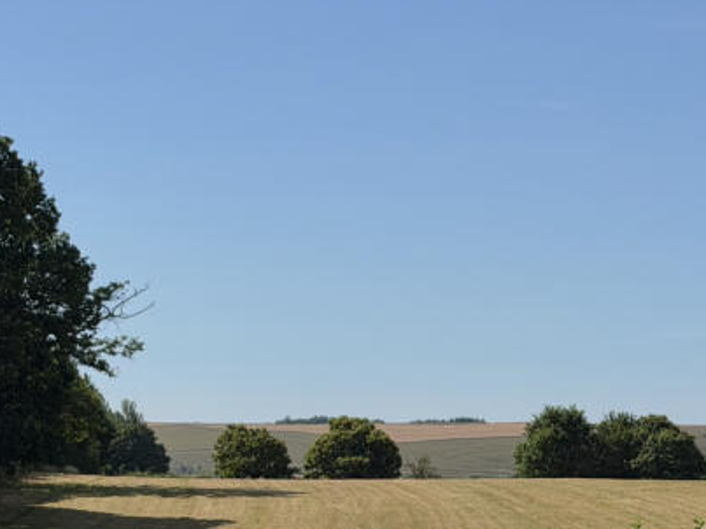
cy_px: 331
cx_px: 385
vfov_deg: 12.1
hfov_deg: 16.2
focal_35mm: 122
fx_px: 2487
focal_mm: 6.76
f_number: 1.78
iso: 64
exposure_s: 1/6536
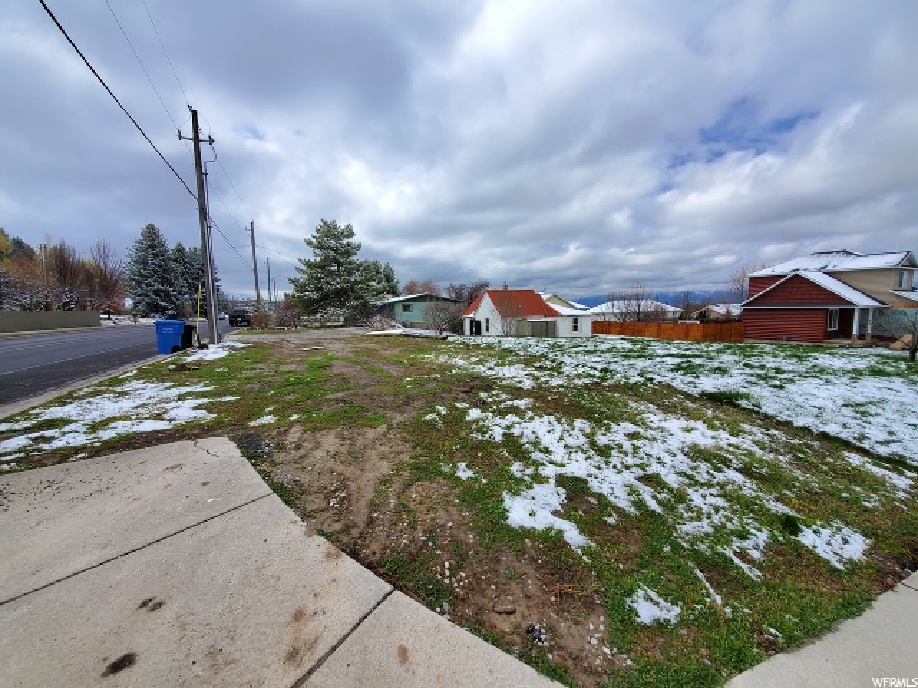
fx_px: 345
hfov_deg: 106.2
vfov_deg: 89.9
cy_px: 344
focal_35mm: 13
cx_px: 459
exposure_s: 1/1618
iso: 50
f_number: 2.2
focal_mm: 1.8
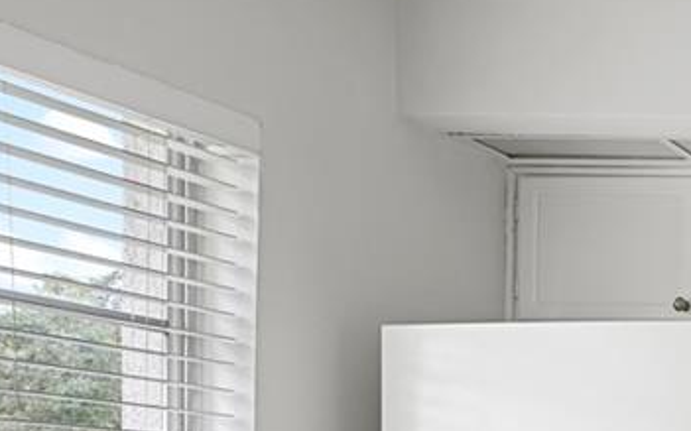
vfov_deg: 18.7
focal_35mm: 65
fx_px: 1223
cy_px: 547
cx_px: 1368
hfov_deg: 19.2
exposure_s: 1/15
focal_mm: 14
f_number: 5.6
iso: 250
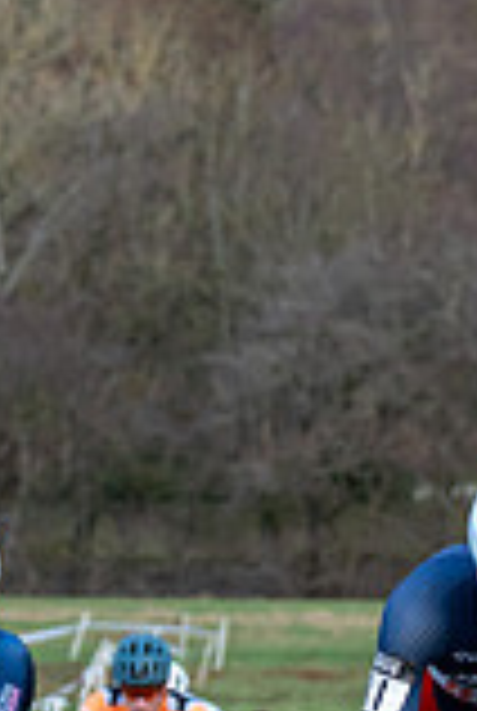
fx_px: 6629
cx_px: 516
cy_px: 916
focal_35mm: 335
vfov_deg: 6.1
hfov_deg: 4.1
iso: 2000
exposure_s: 1/1000
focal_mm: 70
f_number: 4
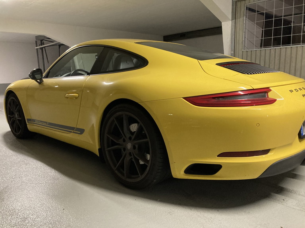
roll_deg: +0.8
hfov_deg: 63.4
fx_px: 247
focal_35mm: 28
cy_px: 114
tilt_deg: -8.0
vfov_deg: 49.7
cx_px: 152
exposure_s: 1/33
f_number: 1.8
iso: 320
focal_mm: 3.99
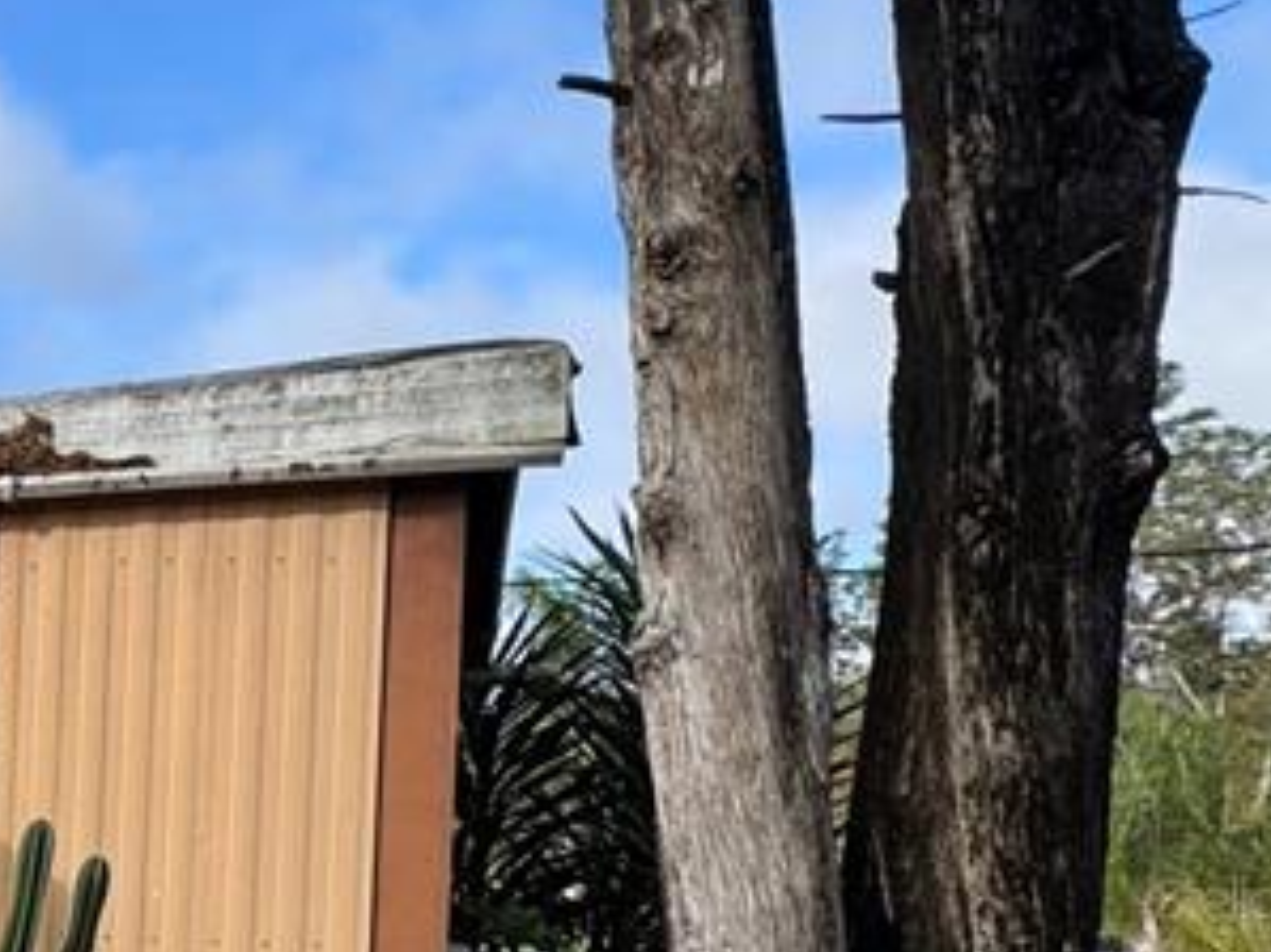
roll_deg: -1.5
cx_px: -765
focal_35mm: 48
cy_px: 897
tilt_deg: -1.4
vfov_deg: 28.8
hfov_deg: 25.7
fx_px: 1762
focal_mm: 2.22
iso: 50
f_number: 2.2
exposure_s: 1/1346
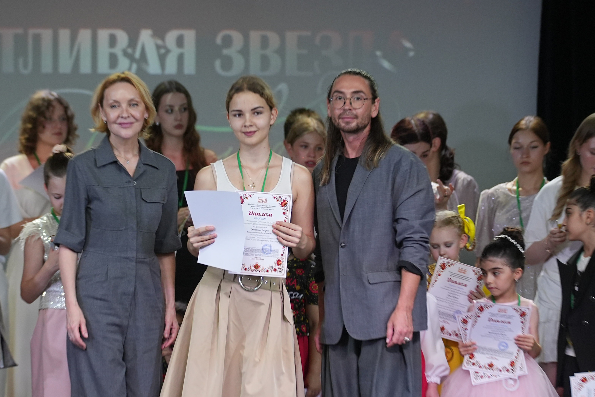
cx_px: 249
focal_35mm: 312
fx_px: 5156
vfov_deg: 4.4
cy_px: 198
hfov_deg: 6.6
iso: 1000
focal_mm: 159
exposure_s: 1/250
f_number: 2.8
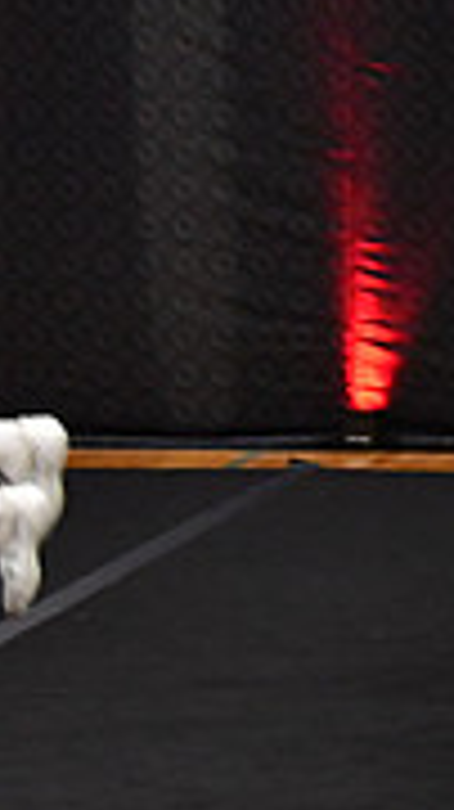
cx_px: 1299
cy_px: 34
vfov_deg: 5.7
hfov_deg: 3.1
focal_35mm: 379
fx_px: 8126
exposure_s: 1/500
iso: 4000
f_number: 3.5
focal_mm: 75
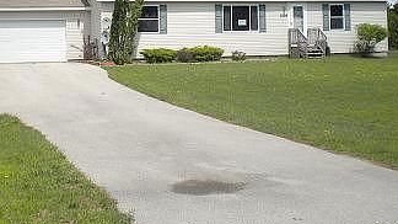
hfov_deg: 34.1
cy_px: 36
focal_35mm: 61
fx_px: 644
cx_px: 142
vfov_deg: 19.5
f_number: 4.6
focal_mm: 6.3
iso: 113
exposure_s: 1/823
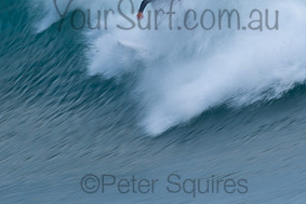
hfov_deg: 1.3
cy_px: 5
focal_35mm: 1538
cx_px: 164
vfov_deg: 0.9
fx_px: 13079
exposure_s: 1/30
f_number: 18
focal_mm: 500
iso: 100
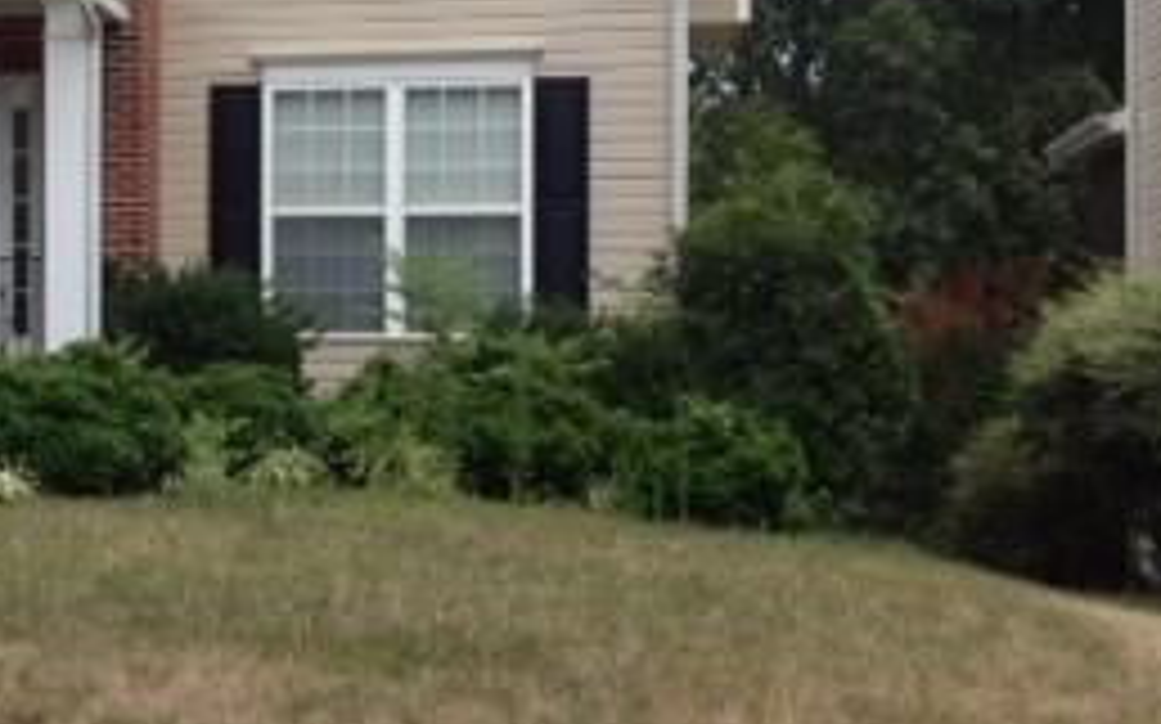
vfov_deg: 14.2
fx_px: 2910
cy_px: 256
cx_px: -104
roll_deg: +0.0
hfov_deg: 21.5
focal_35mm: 92
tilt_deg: +0.0
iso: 50
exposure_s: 1/1042
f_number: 2.4
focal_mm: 4.28
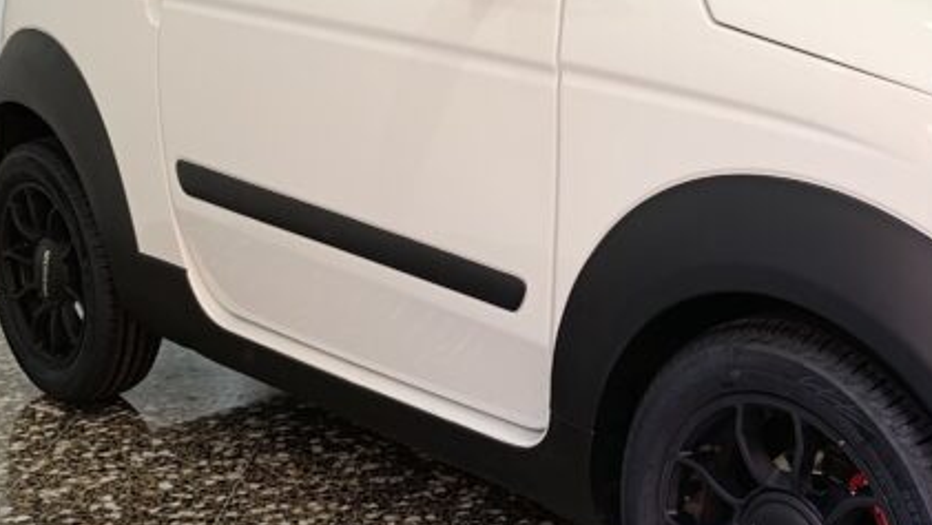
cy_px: 163
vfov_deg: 19.7
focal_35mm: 61
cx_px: 644
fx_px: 1508
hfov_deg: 33.9
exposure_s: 1/100
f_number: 1.65
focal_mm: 6.11
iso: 330
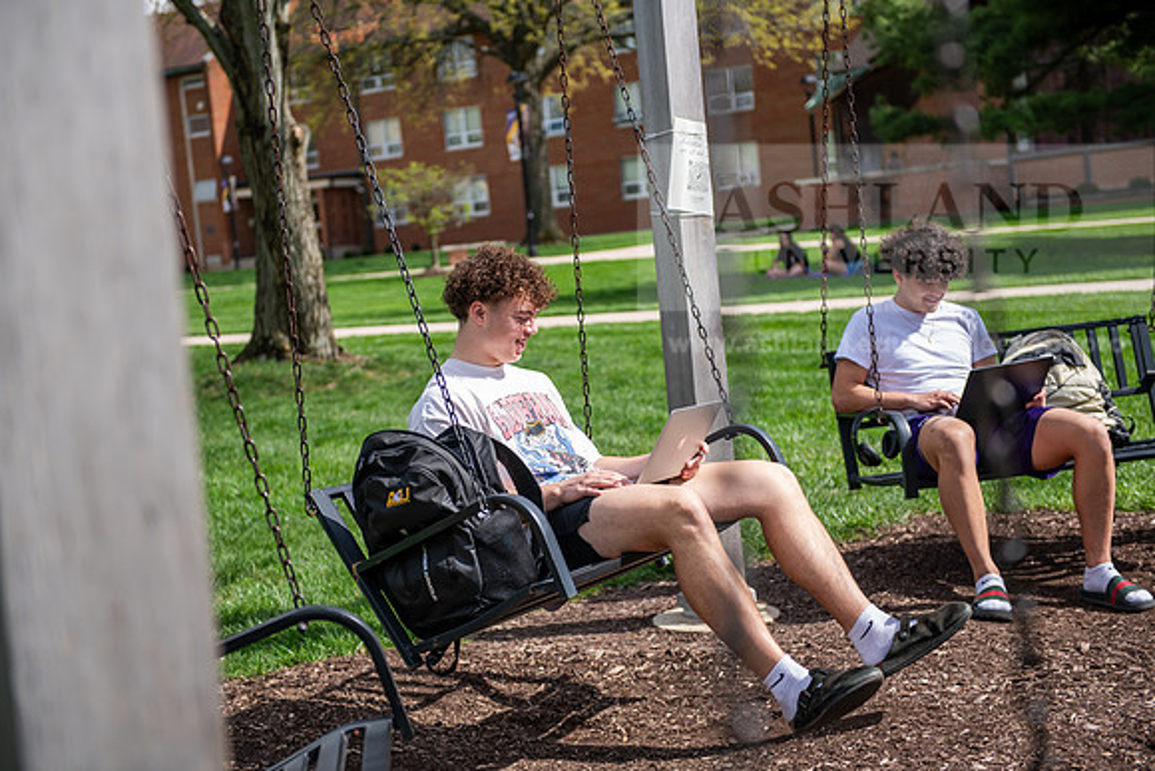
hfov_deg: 34.5
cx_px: 578
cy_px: 386
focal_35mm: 58
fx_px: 1861
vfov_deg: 23.4
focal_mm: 58
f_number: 3.2
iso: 100
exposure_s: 1/800
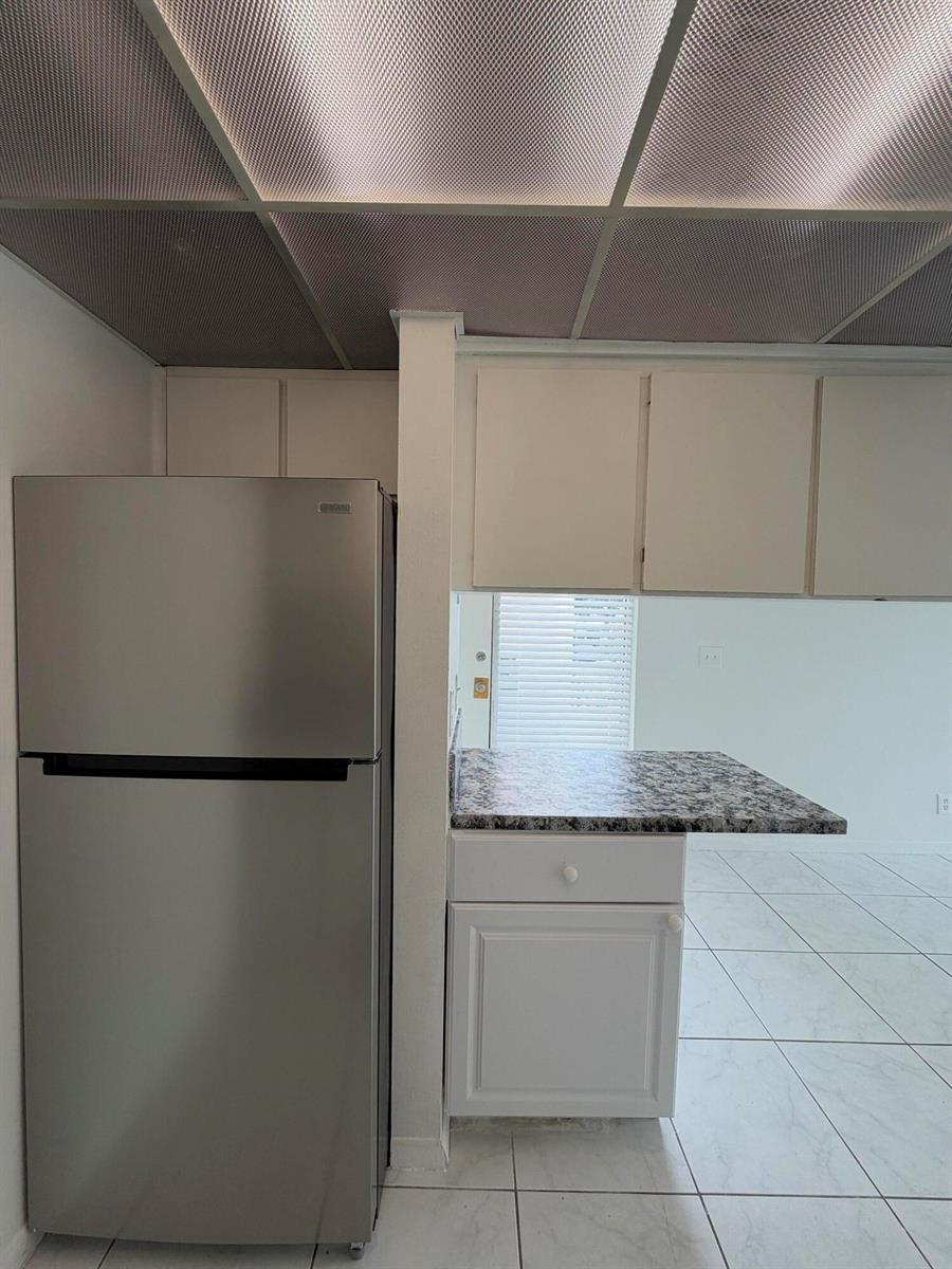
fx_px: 513
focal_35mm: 14
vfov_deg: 102.1
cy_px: 634
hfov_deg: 85.7
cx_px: 476
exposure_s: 1/120
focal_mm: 2.22
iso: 40
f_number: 2.2
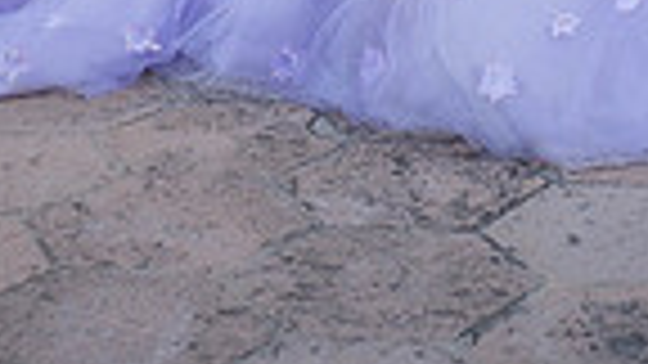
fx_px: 1684
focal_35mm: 98
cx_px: 513
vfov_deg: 10.3
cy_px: -566
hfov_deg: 21.5
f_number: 2.8
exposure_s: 1/640
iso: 125
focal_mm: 20
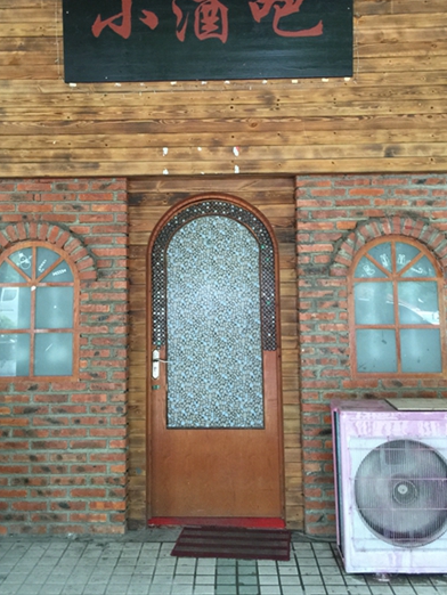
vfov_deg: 49.7
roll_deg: +1.1
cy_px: 231
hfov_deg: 38.6
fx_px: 637
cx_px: 200
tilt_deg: +6.8
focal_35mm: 37
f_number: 2.2
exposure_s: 1/15
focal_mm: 4.15
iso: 100
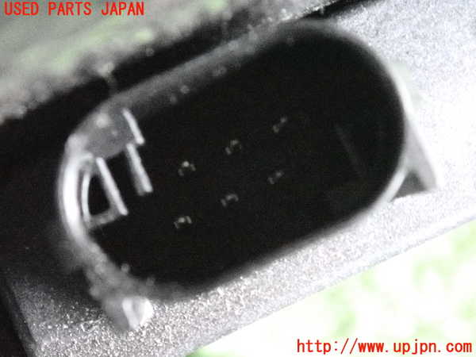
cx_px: 238
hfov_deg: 19.6
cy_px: 178
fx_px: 1375
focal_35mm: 100
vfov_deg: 14.8
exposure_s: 1/80
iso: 12800
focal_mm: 18
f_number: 4.9
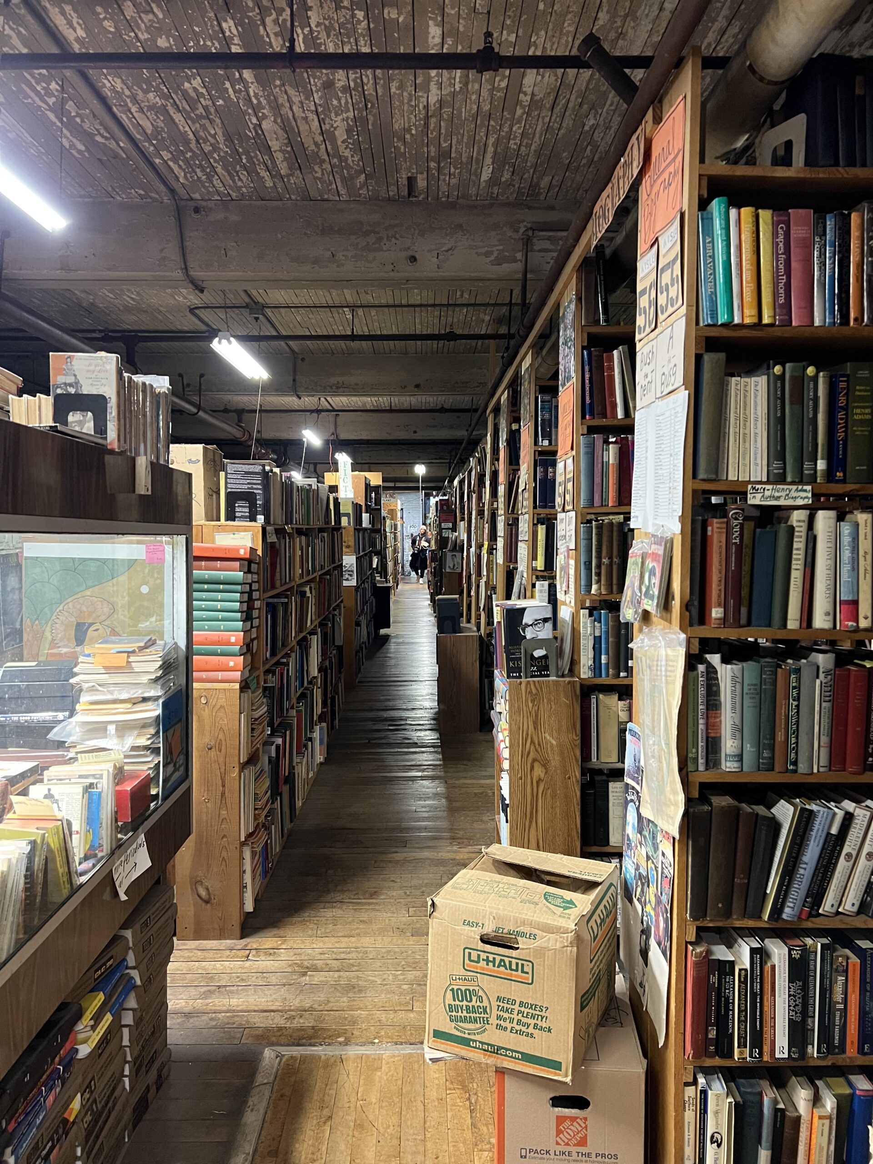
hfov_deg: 53.1
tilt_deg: -4.1
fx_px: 874
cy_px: 582
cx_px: 436
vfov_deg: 67.3
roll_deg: +0.5
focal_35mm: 26
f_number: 1.5
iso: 500
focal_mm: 5.7
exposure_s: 1/60
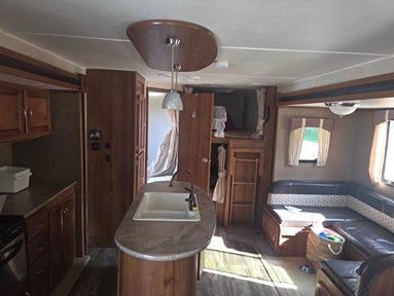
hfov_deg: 71.5
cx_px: 196
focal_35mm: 24
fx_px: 273
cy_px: 151
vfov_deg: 56.9
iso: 125
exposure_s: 1/60
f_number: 1.8
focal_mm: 5.4
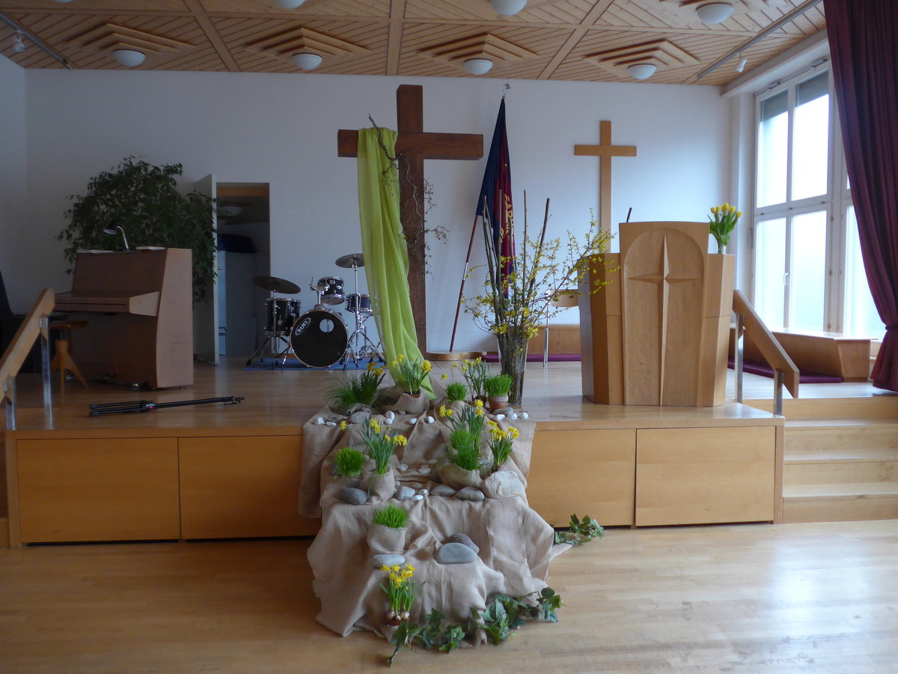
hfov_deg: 61.7
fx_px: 752
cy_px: 337
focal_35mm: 29
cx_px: 449
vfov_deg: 48.2
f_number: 2
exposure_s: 1/60
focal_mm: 6
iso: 200
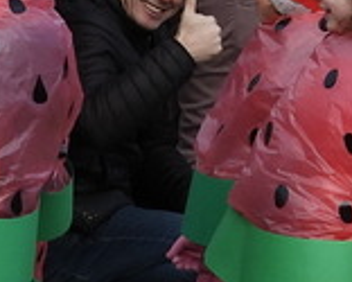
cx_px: 289
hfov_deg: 3.4
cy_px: -111
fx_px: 5869
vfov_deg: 2.7
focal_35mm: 563
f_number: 3.5
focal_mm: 13.5
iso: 100
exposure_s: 1/640
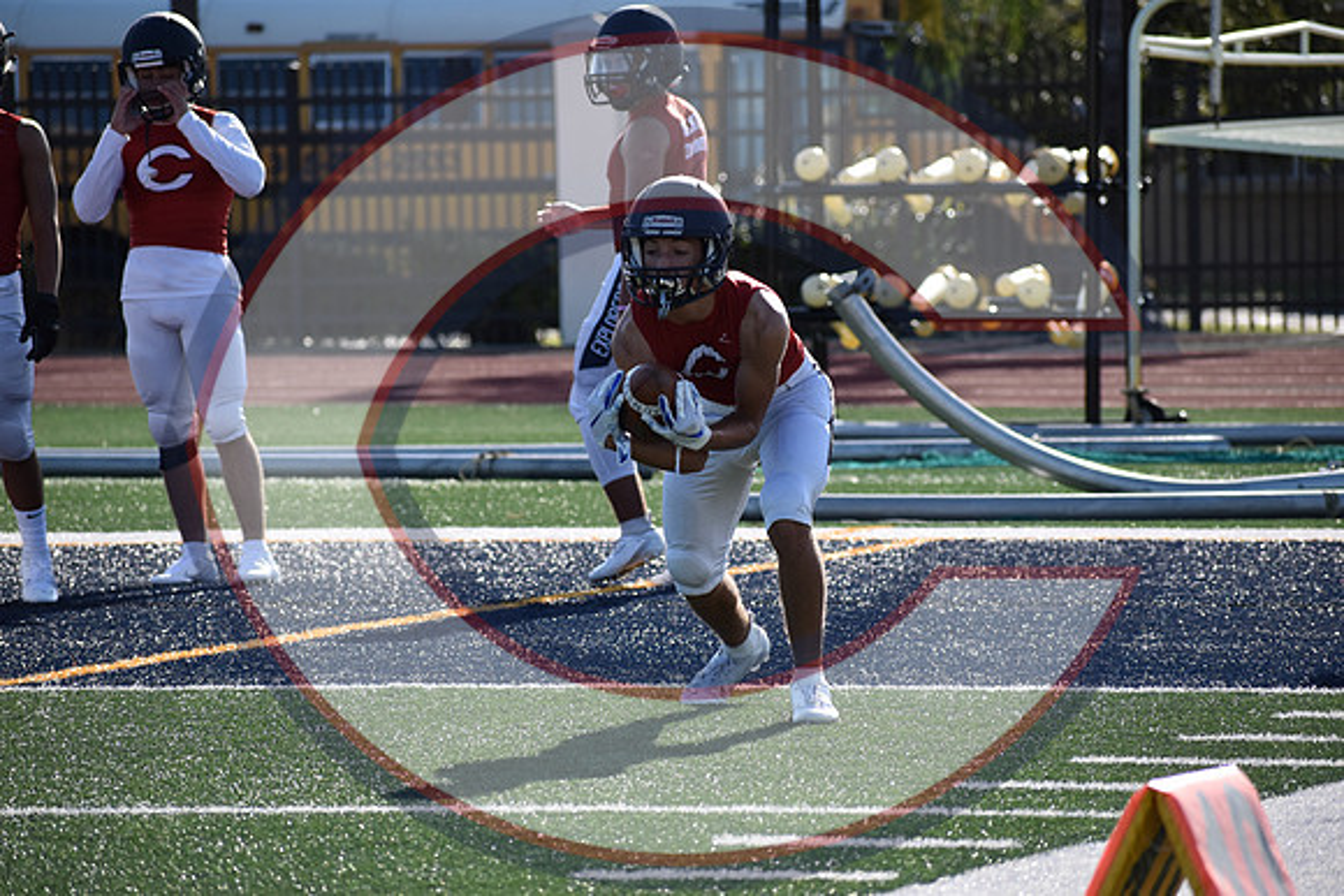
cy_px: 448
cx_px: 672
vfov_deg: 4.7
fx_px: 10922
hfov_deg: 7.0
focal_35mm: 292
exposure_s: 1/1600
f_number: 6.3
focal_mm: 195
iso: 400
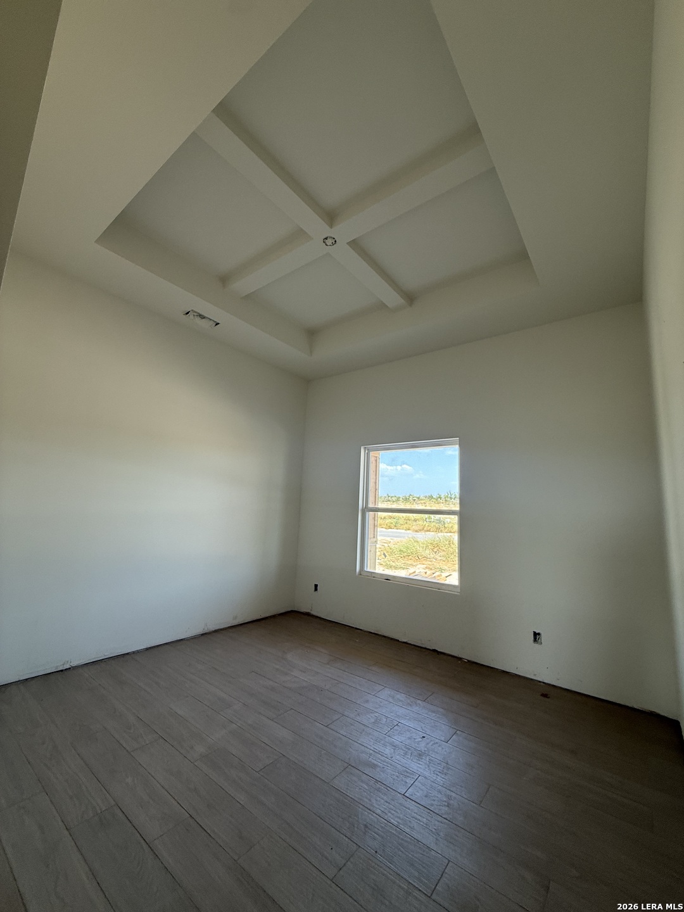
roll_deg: -3.1
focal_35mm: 14
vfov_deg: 102.1
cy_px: 456
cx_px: 342
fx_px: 369
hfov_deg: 85.7
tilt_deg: +10.7
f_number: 2.2
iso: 80
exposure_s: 1/99
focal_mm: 2.22
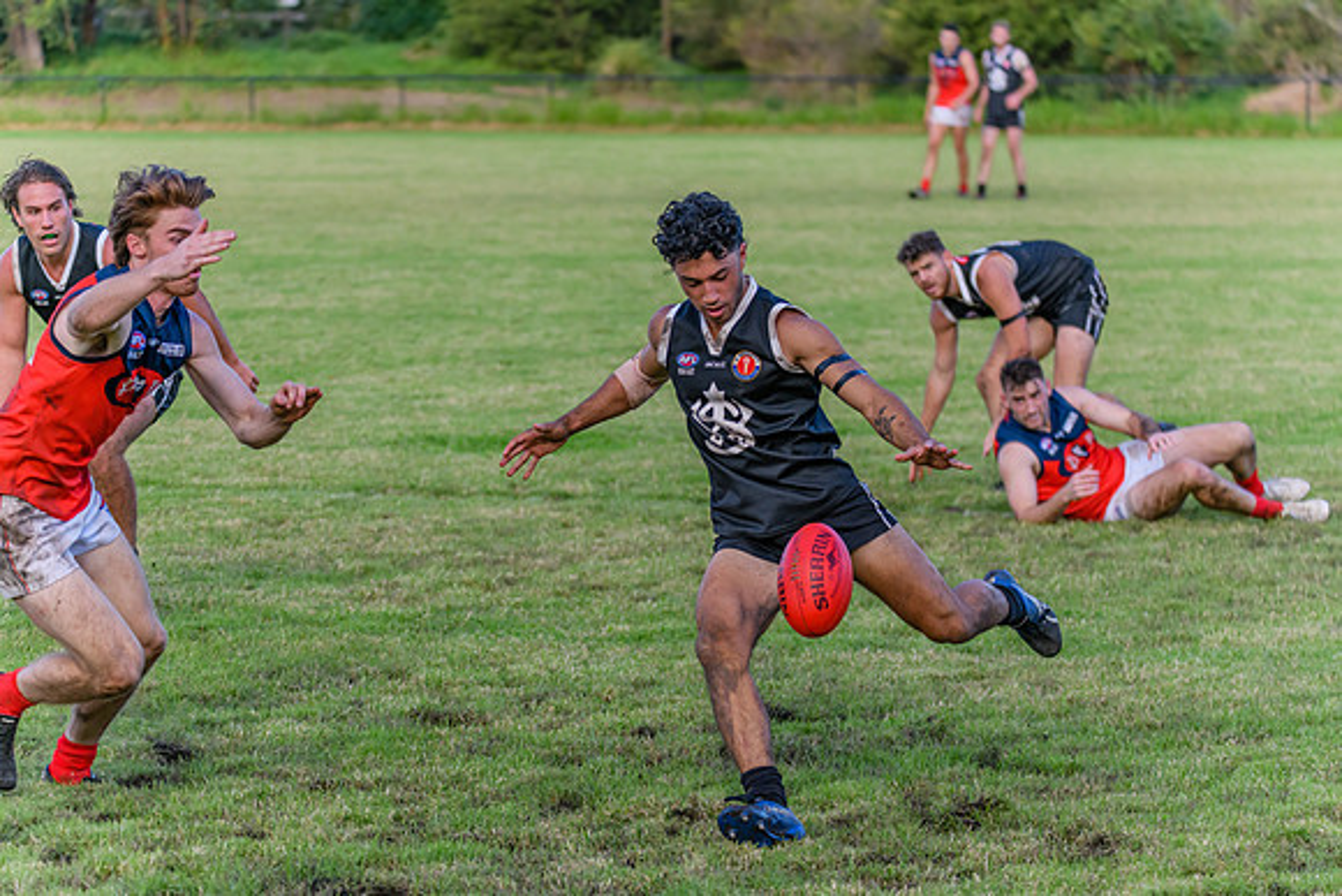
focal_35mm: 150
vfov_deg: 9.2
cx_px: 671
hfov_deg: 13.7
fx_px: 5593
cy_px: 448
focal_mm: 150
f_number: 5
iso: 1600
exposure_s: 1/2000
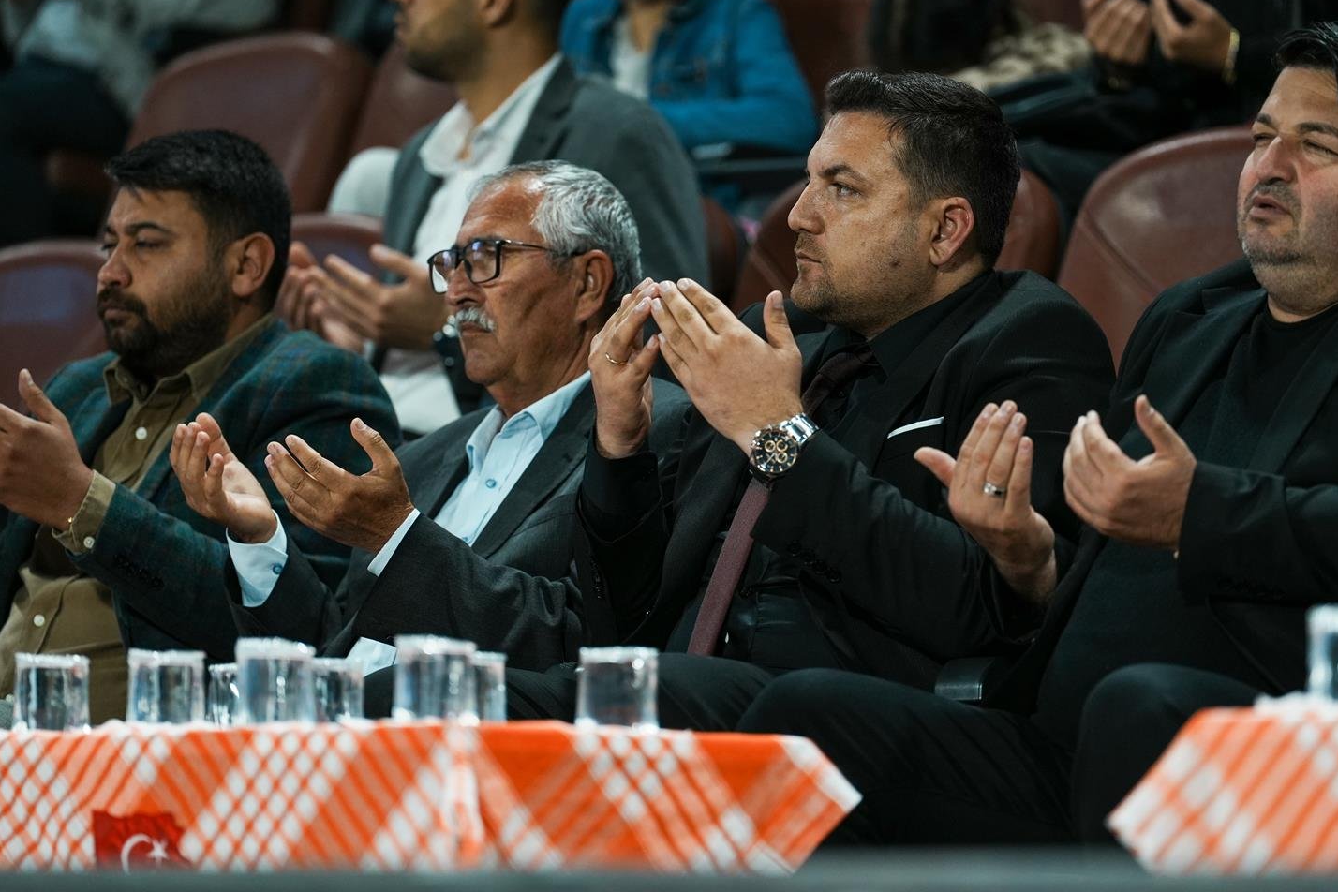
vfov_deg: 23.0
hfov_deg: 33.9
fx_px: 2193
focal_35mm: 59
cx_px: 697
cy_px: 424
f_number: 4
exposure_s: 1/640
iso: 3200
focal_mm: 52
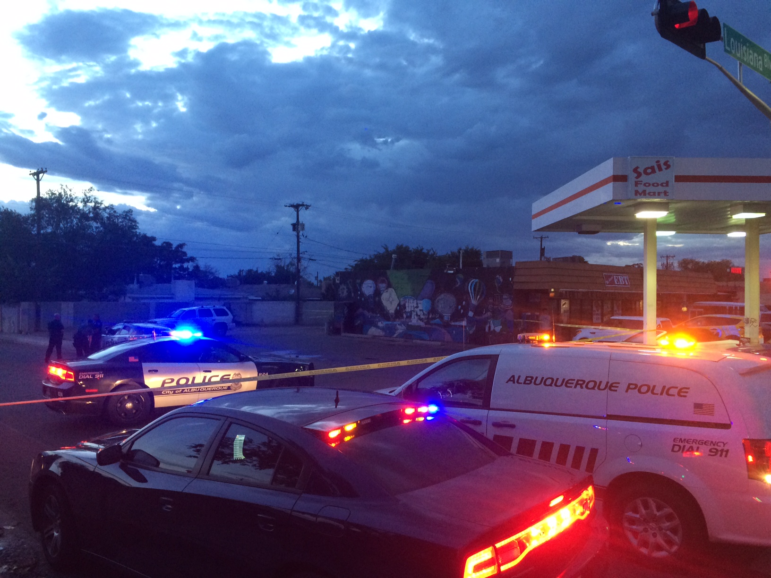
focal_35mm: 29
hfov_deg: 61.7
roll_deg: -0.5
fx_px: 646
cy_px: 289
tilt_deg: +1.7
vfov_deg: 48.2
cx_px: 386
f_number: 2.2
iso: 125
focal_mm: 4.15
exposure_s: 1/30
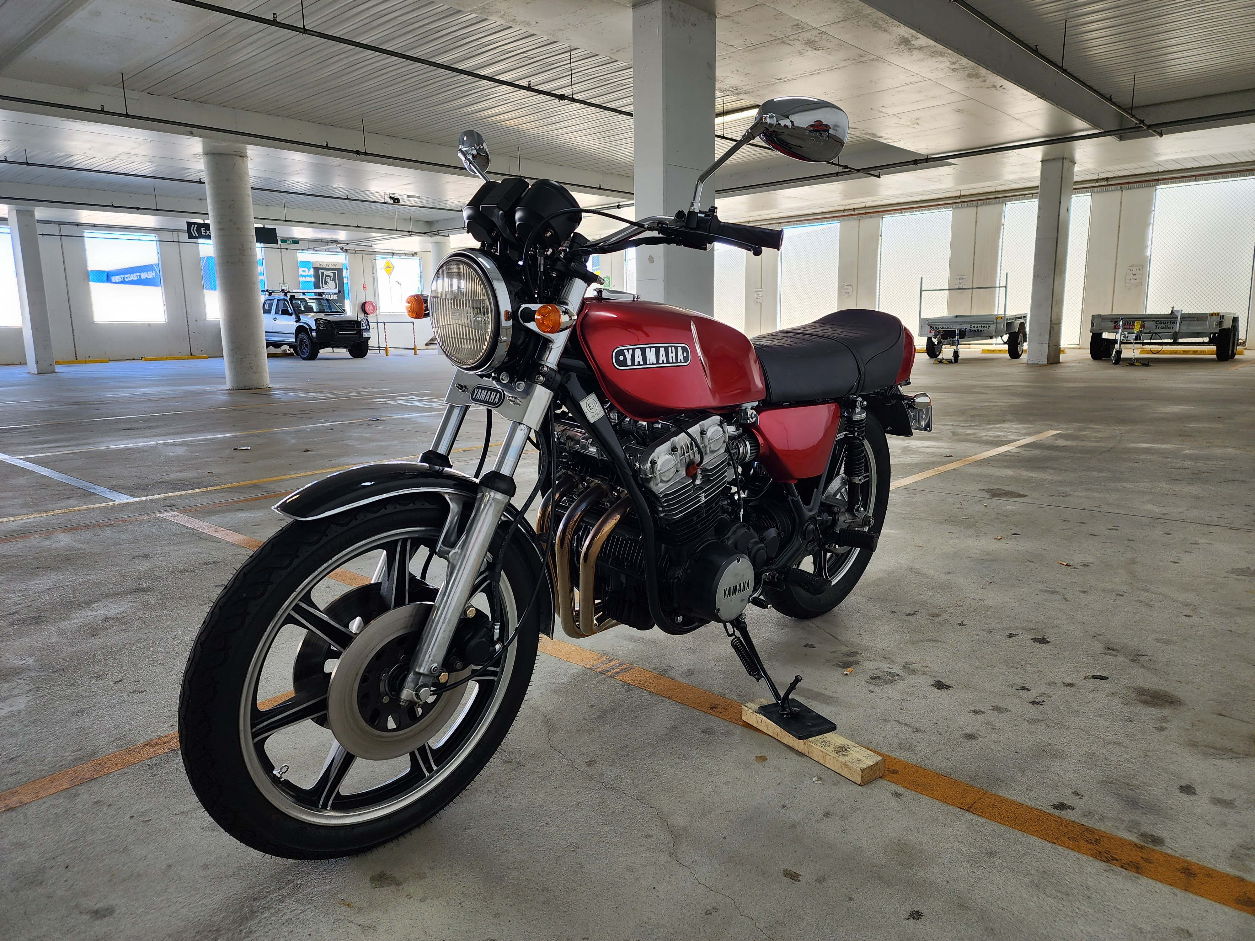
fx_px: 834
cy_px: 470
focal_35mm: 23
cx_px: 628
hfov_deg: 73.9
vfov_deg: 58.9
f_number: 1.8
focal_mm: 6.4
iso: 50
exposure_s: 1/100
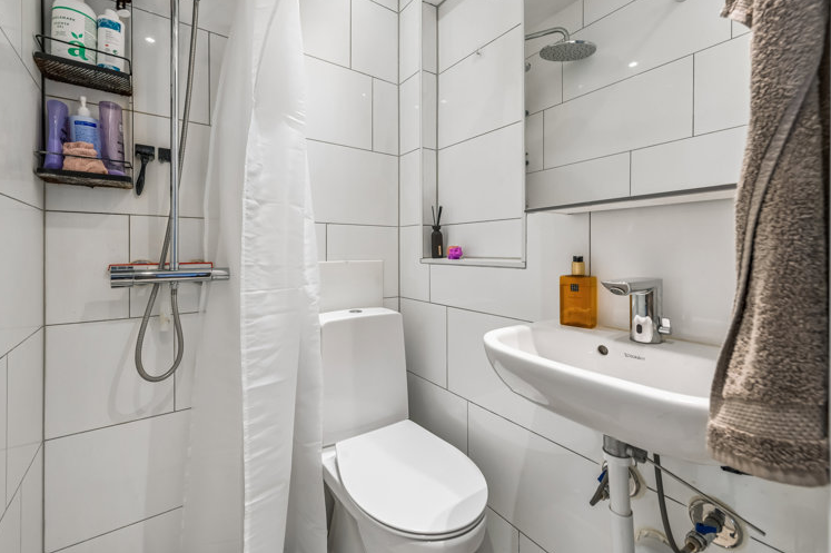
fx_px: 346
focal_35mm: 15
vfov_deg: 77.2
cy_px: 264
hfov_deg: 100.4
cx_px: 396
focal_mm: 14
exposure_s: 1/5
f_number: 9
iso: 200
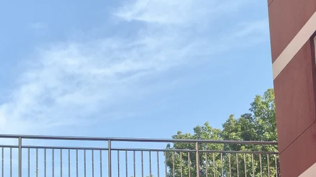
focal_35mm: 102
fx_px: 854
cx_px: 71
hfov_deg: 20.8
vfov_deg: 11.5
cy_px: 234
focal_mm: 5.52
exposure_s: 1/1757
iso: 50
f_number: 1.9
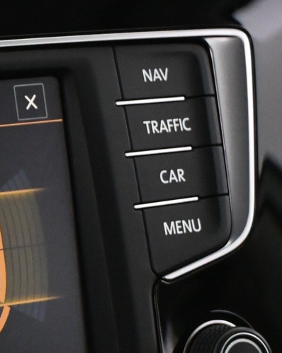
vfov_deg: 11.4
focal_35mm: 170
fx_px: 1770
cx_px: -253
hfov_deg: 8.7
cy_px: 251
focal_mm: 37
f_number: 5.3
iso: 5000
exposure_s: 1/60
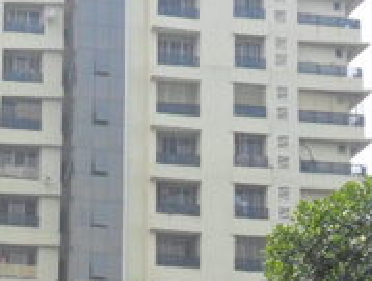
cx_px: -166
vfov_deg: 9.4
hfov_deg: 12.0
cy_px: 279
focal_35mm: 157
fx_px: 1691
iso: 100
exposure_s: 1/250
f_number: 4.5
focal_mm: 7.8
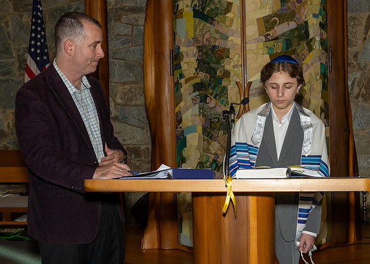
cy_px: 123
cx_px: 214
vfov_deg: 22.2
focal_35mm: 64
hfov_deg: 30.7
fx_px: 674
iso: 800
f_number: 8
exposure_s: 1/200
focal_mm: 35
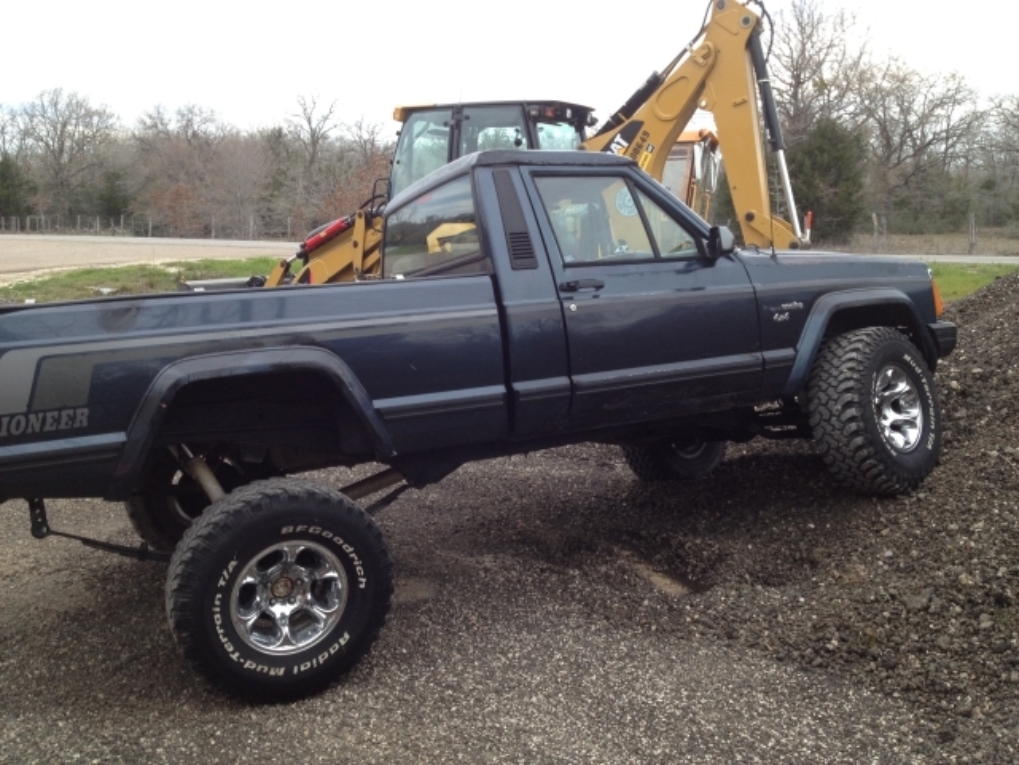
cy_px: 382
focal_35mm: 35
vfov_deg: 40.7
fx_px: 1030
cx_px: 510
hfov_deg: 52.6
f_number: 2.4
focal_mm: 4.28
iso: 80
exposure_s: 1/60
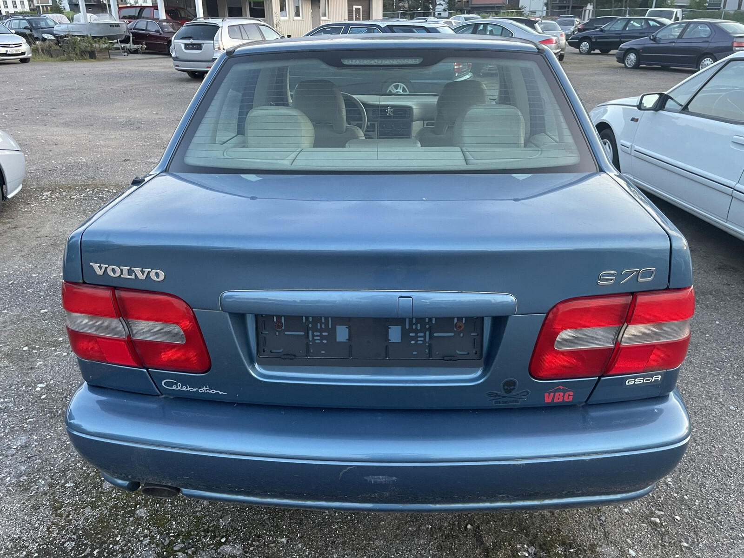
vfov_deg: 53.1
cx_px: 372
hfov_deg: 67.3
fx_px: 559
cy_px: 279
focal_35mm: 26
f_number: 1.6
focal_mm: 4.2
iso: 500
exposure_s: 1/60
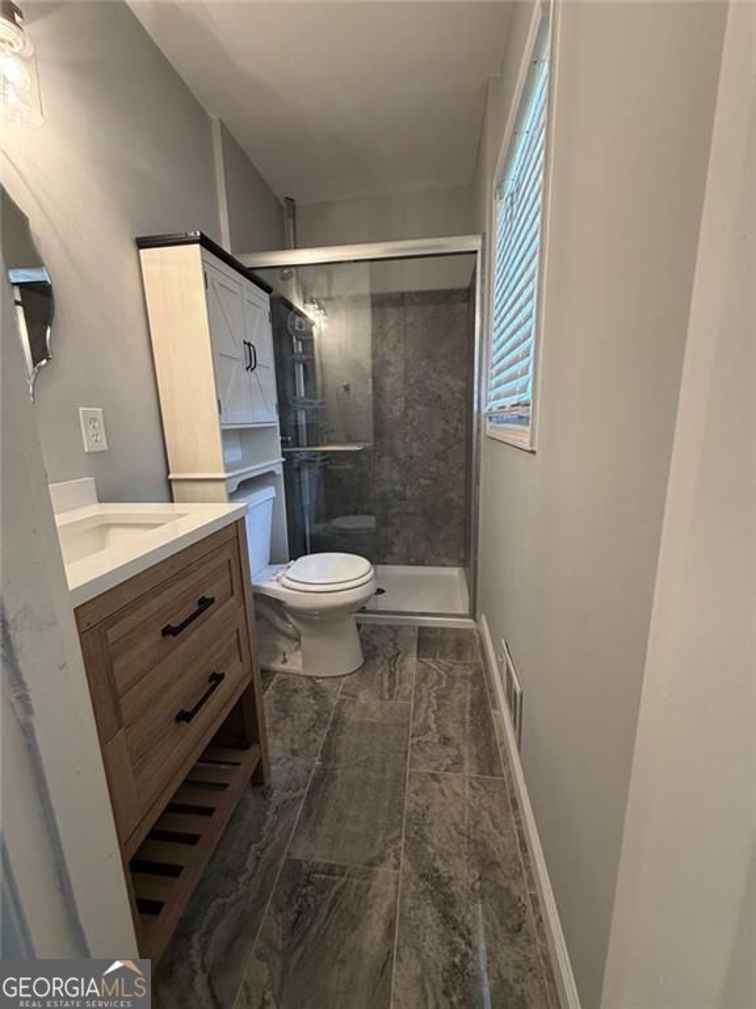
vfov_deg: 102.1
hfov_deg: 85.7
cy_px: 504
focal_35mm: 14
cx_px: 378
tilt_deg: -11.4
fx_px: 408
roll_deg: +0.5
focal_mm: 2.22
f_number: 2.2
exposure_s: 1/120
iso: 320
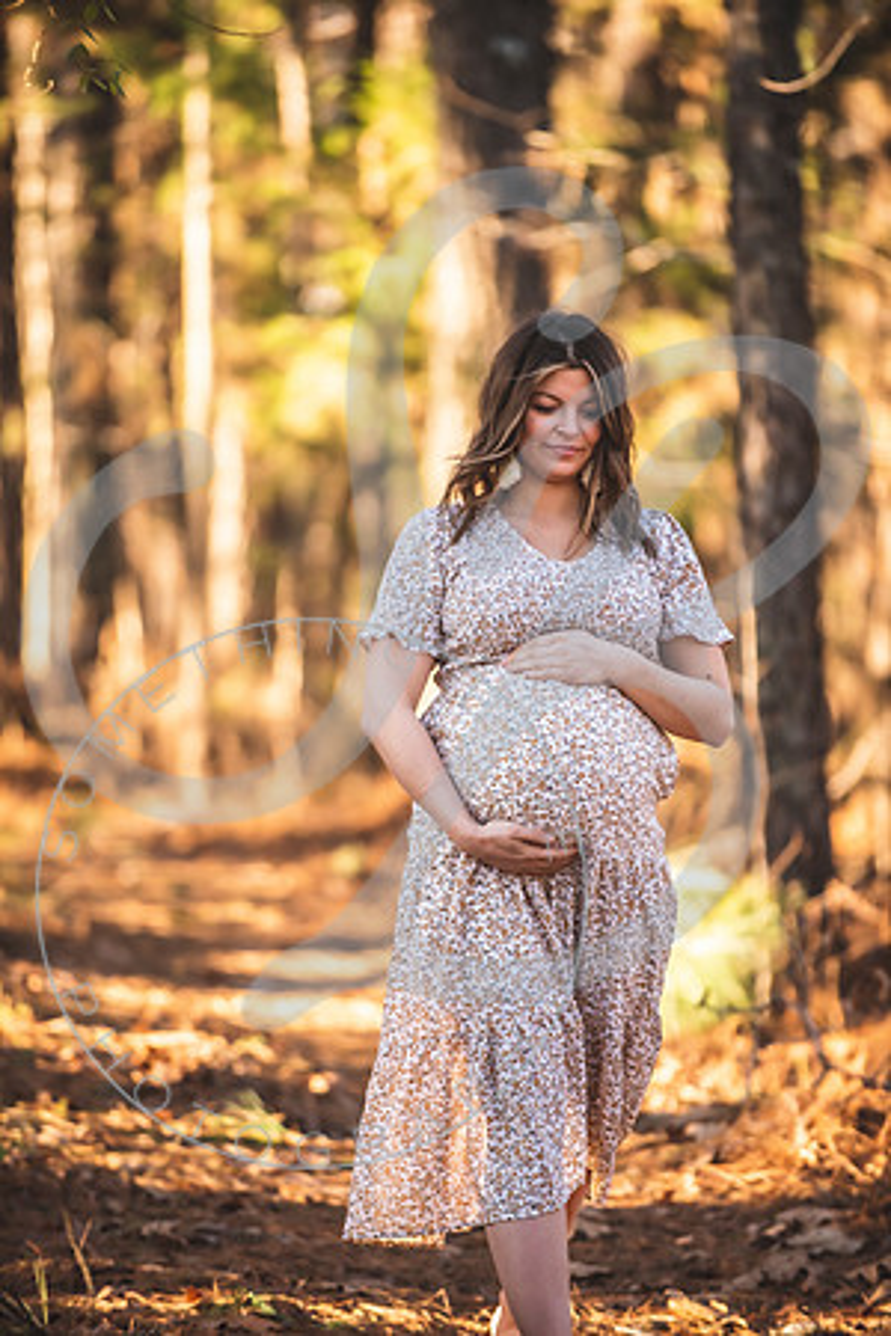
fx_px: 7424
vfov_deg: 10.3
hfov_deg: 6.9
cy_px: 668
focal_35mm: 200
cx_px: 446
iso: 500
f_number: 2.8
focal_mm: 200
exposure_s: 1/400
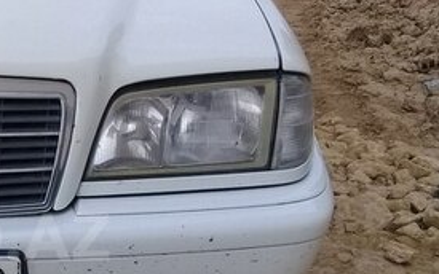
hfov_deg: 24.3
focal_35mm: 79
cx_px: -54
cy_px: 237
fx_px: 945
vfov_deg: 16.3
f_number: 2.2
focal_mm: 3.3
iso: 50
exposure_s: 1/858
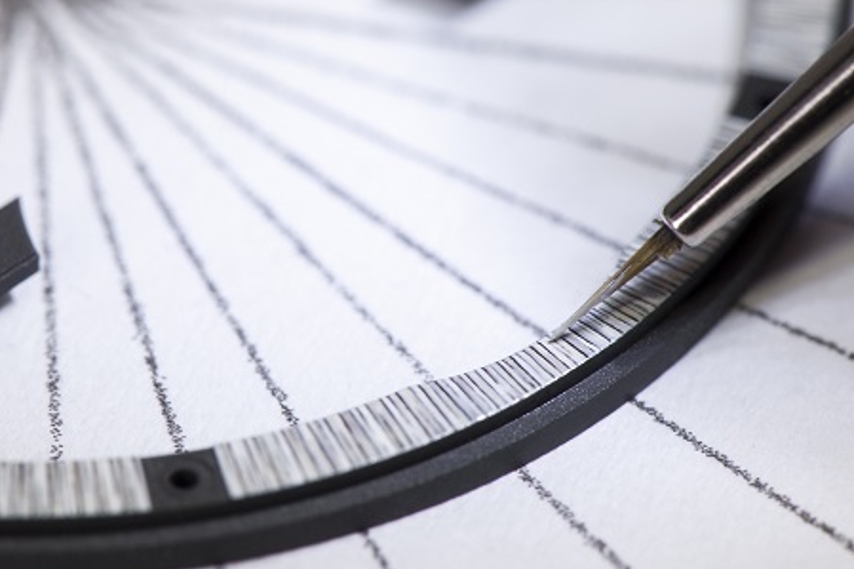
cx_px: 240
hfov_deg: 11.0
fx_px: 4434
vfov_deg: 7.3
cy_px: 123
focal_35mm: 187
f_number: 18
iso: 200
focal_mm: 105
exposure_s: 1/40
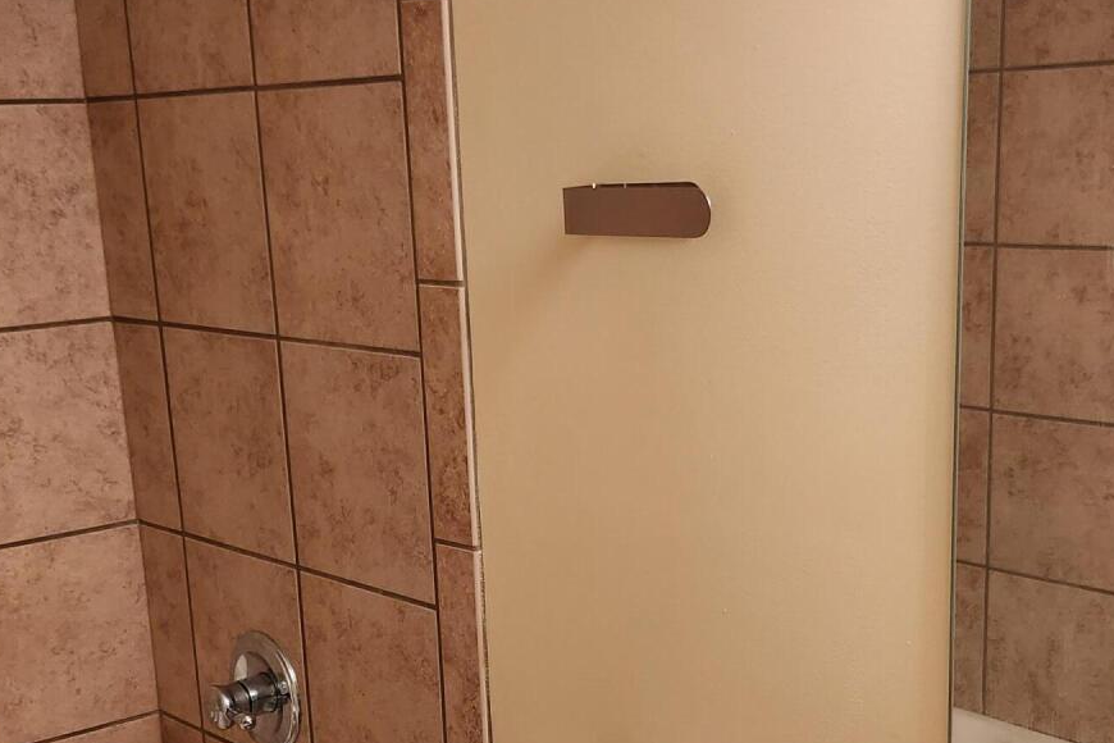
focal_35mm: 55
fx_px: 1702
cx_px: 554
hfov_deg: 36.2
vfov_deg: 24.3
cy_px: 588
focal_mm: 5.4
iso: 250
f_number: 1.8
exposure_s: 1/120
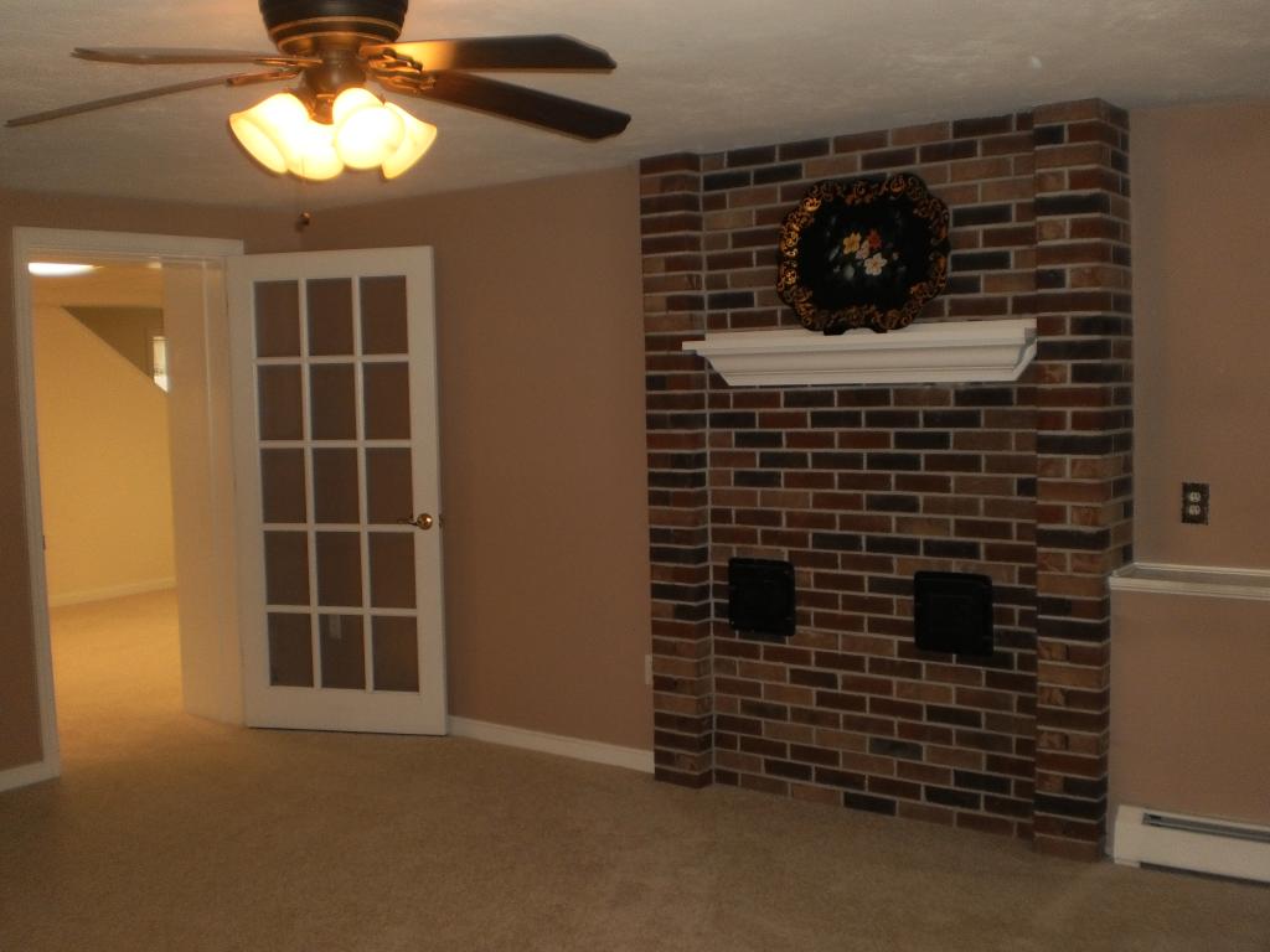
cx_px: 635
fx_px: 1321
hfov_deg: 51.4
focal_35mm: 36
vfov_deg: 39.7
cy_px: 476
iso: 125
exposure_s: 1/30
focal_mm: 6.3
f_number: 3.1
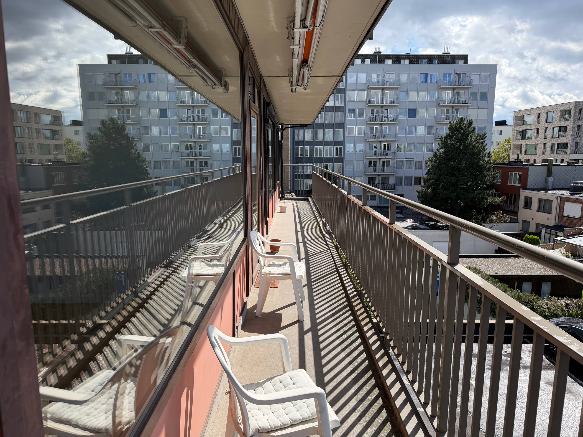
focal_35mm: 24
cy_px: 218
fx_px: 404
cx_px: 292
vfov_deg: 56.8
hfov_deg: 71.6
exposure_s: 1/3759
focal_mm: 6.76
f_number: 1.78
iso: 100
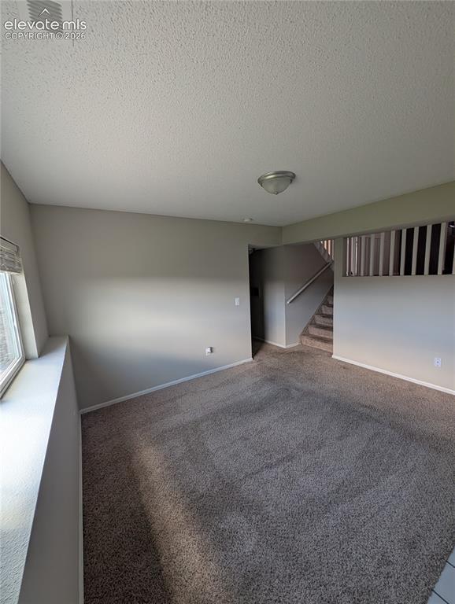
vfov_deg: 110.5
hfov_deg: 94.6
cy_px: 302
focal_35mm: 12
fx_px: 210
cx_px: 228
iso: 70
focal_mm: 2.02
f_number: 1.7
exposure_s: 1/110
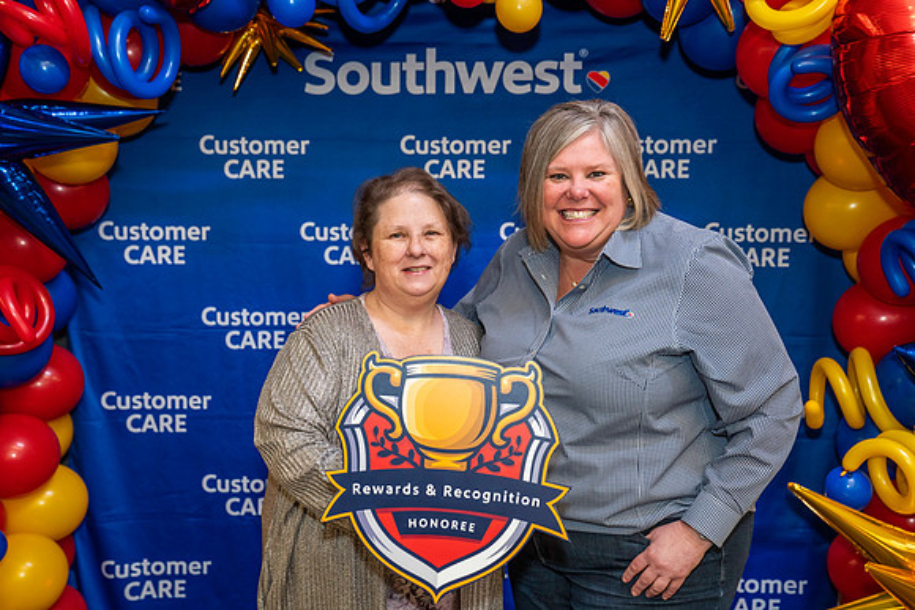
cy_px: 305
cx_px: 458
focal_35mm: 43
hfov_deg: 45.4
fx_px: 1093
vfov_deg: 31.2
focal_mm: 43
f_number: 4
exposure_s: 1/160
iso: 1250
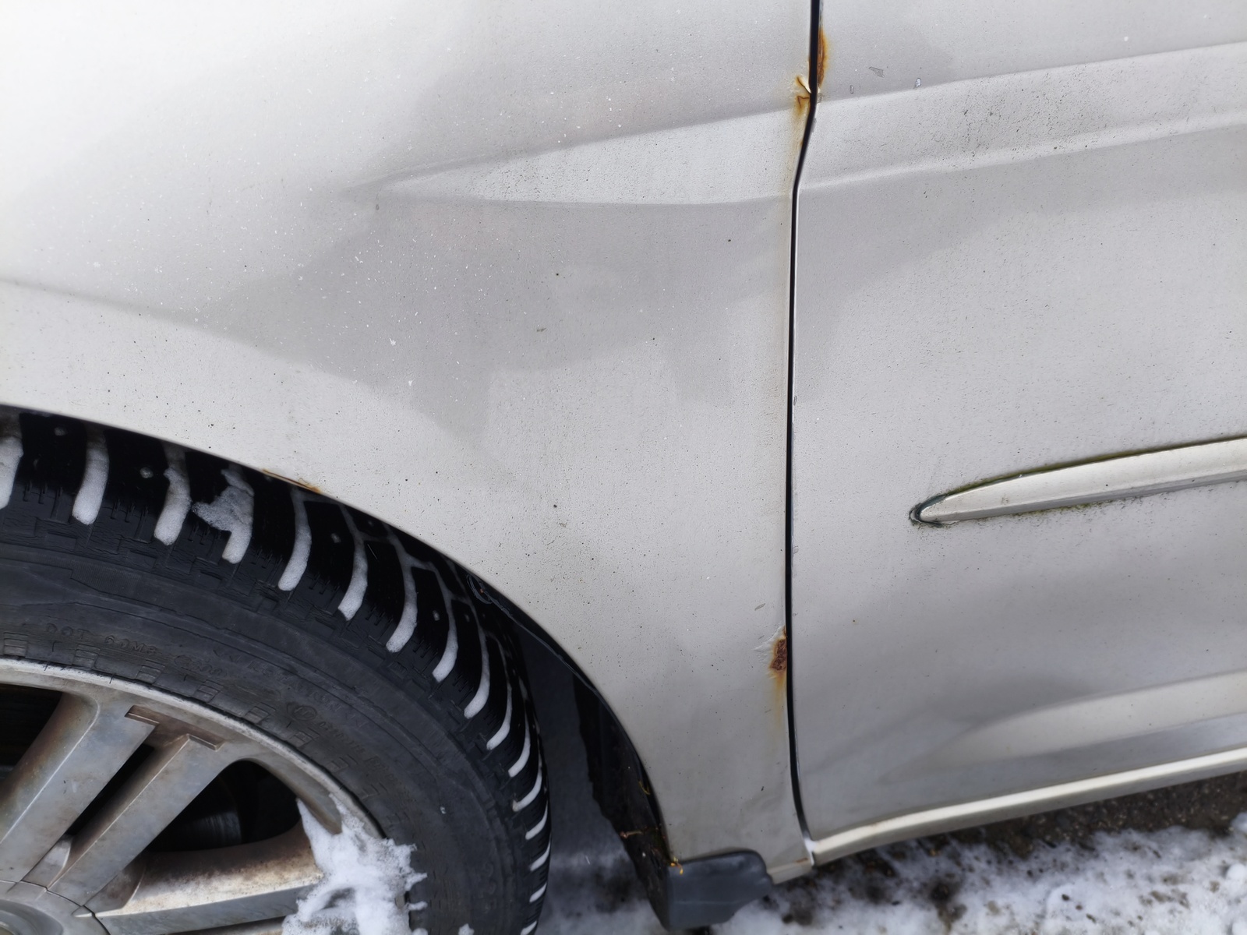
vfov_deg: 53.1
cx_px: 624
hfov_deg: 67.3
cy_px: 468
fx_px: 937
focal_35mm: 26
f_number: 1.5
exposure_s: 1/134
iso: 80
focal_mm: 4.94
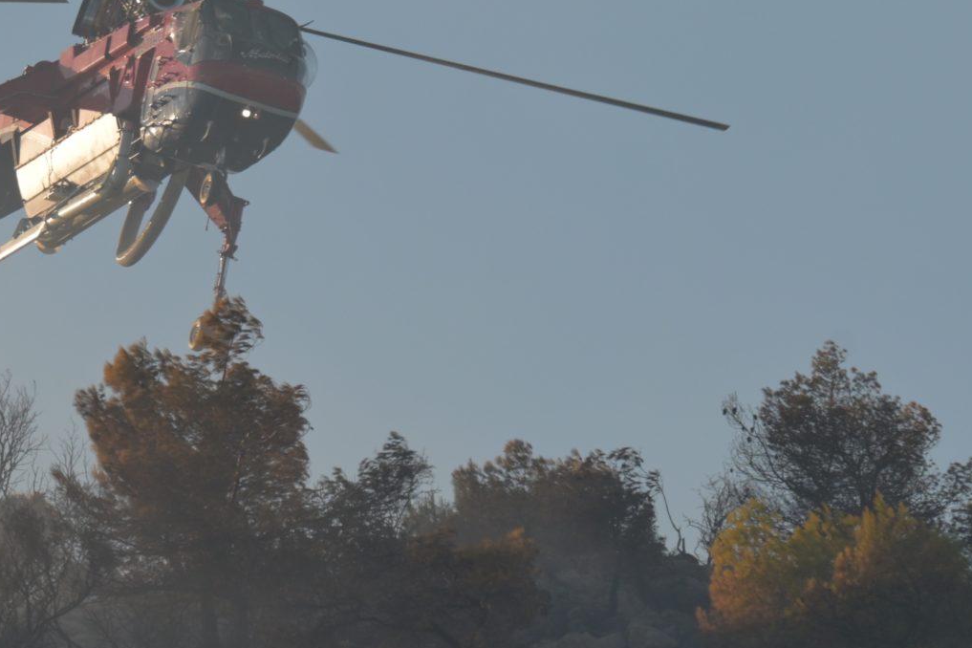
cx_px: 372
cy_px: 232
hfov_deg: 2.2
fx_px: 25135
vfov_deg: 1.5
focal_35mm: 931
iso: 360
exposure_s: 1/1250
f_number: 6.3
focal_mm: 370
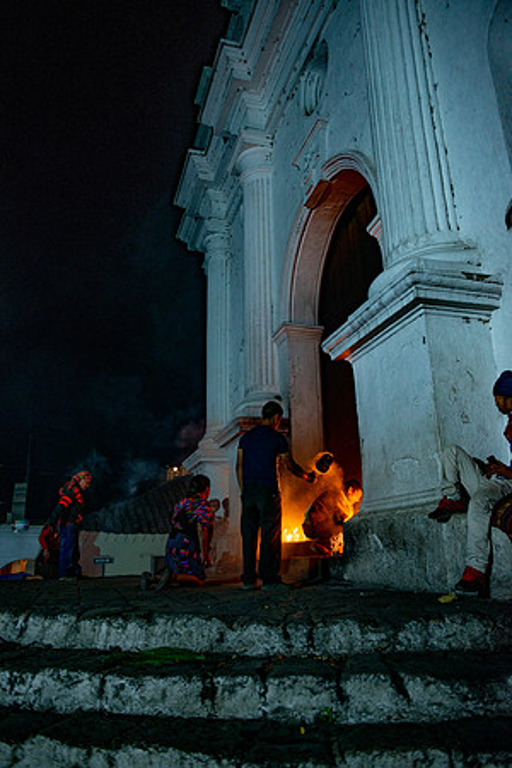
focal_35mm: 27
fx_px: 576
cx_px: 256
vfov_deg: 67.4
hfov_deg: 47.9
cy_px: 384
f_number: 2.8
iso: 1250
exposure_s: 1/100
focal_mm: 27
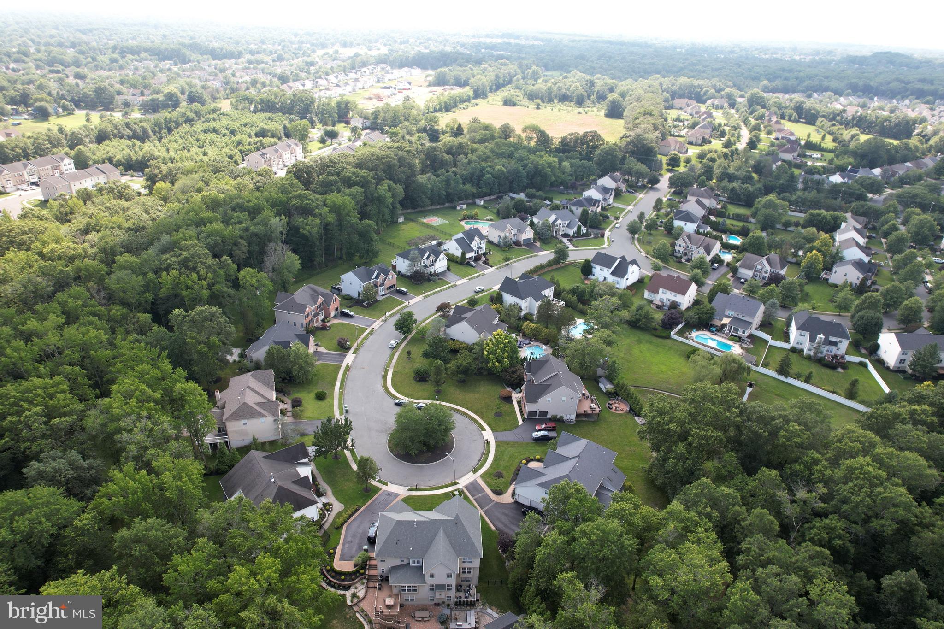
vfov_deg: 57.2
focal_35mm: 22
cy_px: 314
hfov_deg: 78.6
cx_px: 472
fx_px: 577
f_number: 2.8
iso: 110
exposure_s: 1/90
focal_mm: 8.38
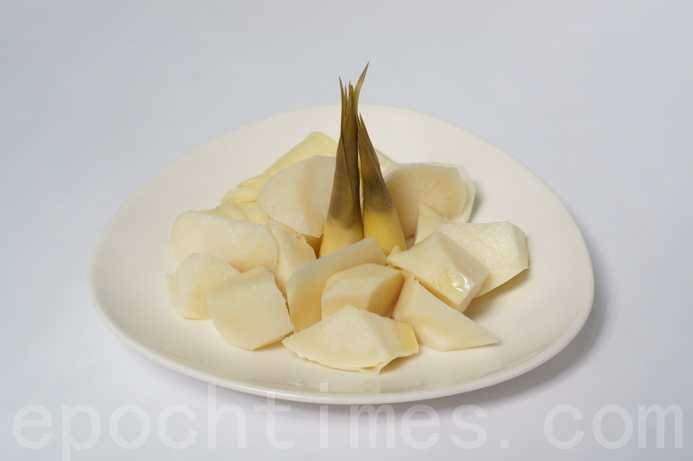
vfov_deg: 18.1
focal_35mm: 75
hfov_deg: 27.0
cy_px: 230
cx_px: 346
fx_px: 1442
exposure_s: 1/250
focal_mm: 50
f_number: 9
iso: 100
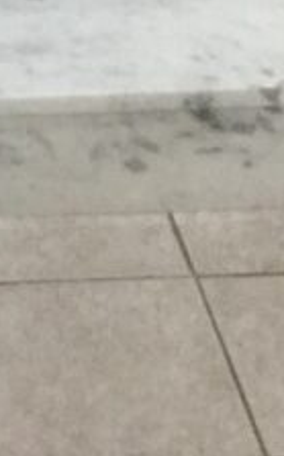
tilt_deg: -25.6
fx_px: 1874
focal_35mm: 151
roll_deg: +0.0
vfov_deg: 13.3
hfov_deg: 8.3
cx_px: -251
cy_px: -164
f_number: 2.4
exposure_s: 1/20
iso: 200
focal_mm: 3.3
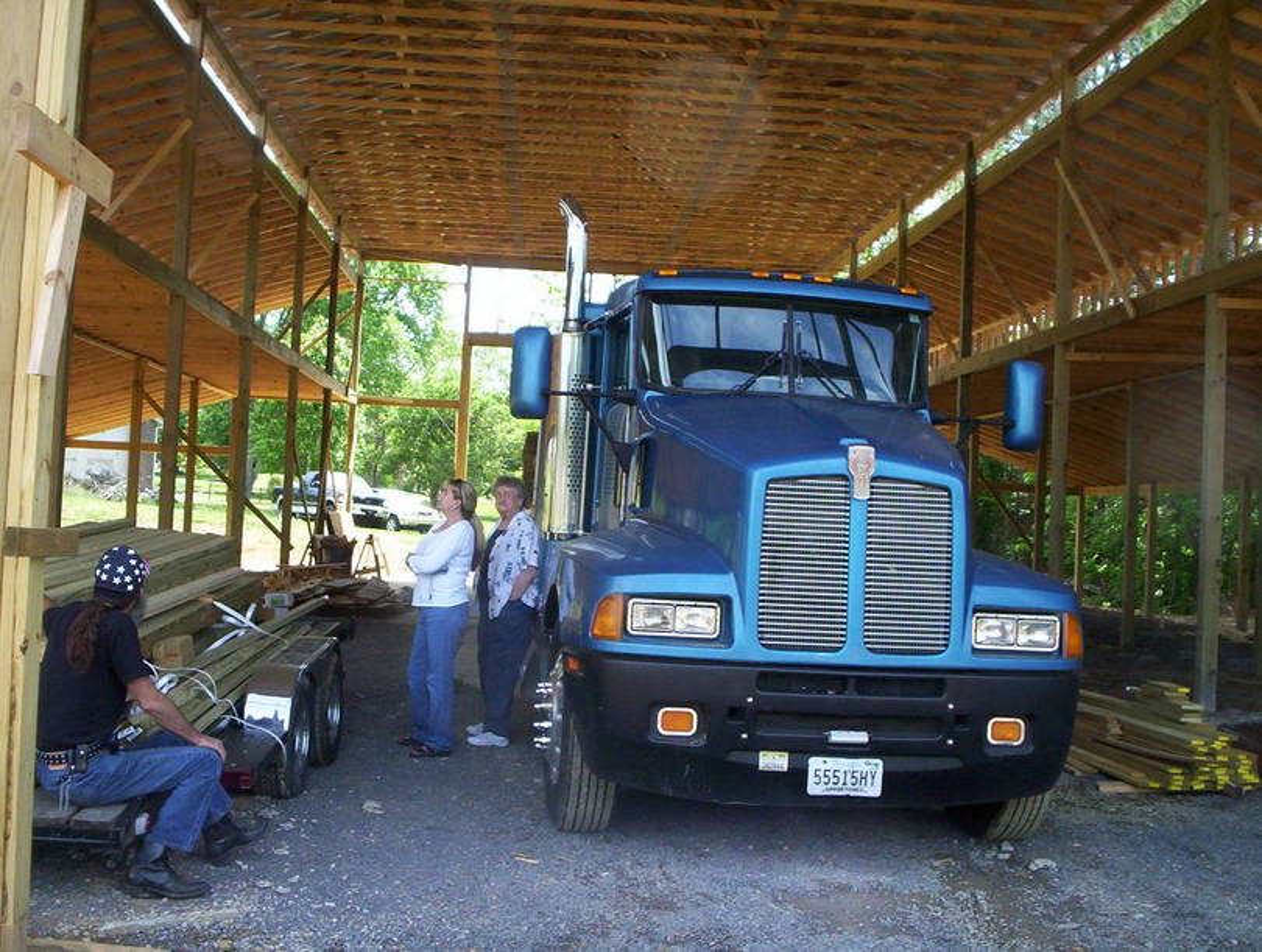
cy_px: 476
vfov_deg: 37.8
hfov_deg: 48.9
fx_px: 1388
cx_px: 631
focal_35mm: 38
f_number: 4.5
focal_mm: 4.99
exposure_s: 1/111
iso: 100
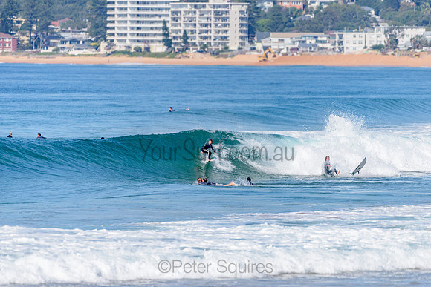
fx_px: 5987
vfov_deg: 2.8
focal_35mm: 500
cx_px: 216
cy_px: 144
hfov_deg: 4.1
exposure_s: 1/2000
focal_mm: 500
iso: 125
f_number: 5.6
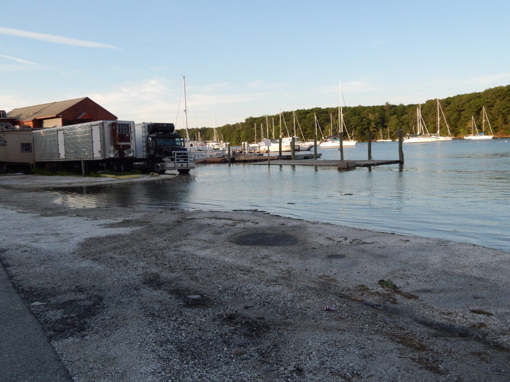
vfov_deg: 45.4
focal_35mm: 31
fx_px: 457
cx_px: 255
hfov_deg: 58.4
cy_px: 191
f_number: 3.2
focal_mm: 5.6
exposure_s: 1/500
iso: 125
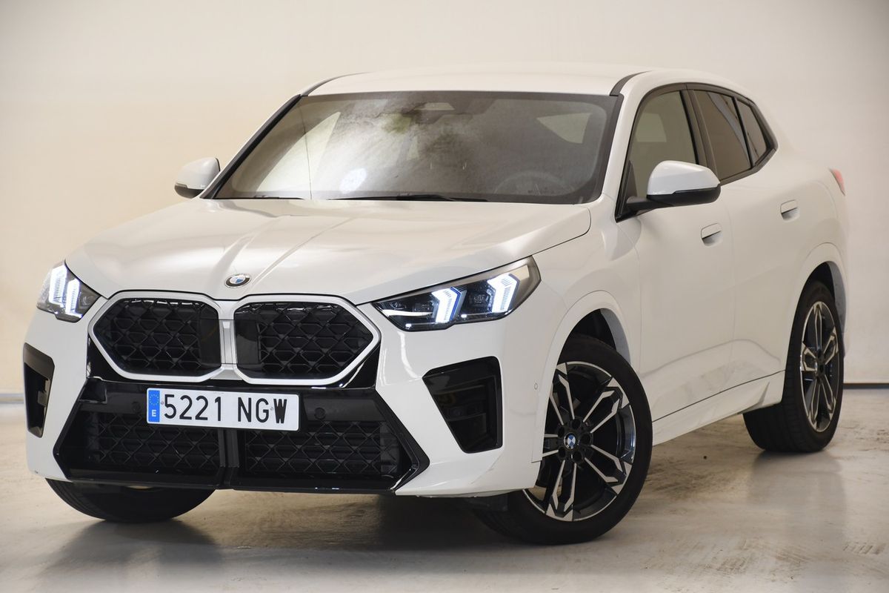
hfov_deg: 16.1
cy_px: 296
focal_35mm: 127
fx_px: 3136
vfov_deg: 10.8
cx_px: 444
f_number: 5.3
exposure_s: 1/40
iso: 640
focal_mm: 85
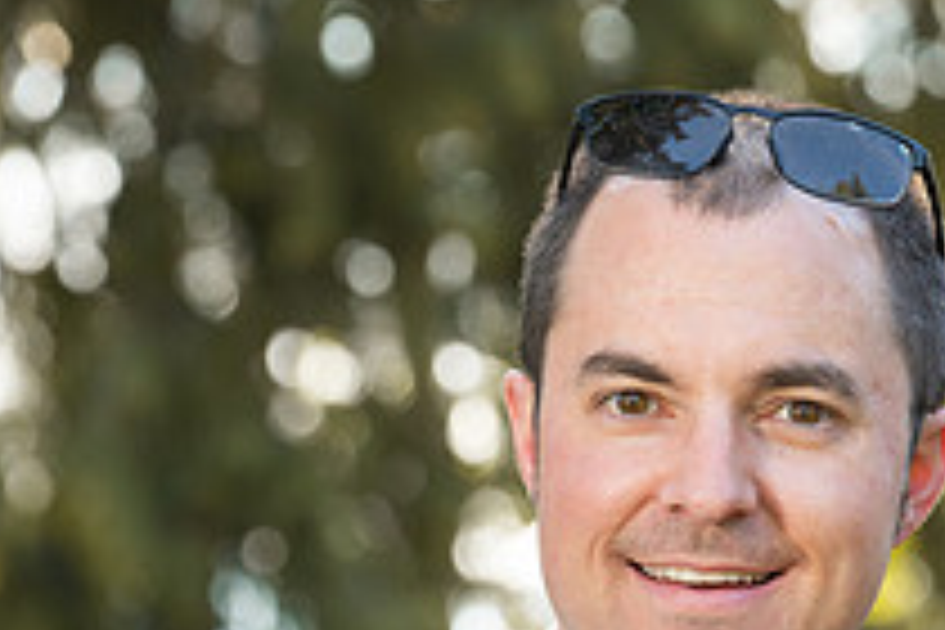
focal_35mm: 353
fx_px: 9266
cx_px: 936
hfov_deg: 5.8
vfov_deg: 3.9
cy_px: 749
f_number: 5.6
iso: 500
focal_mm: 128
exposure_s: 1/200
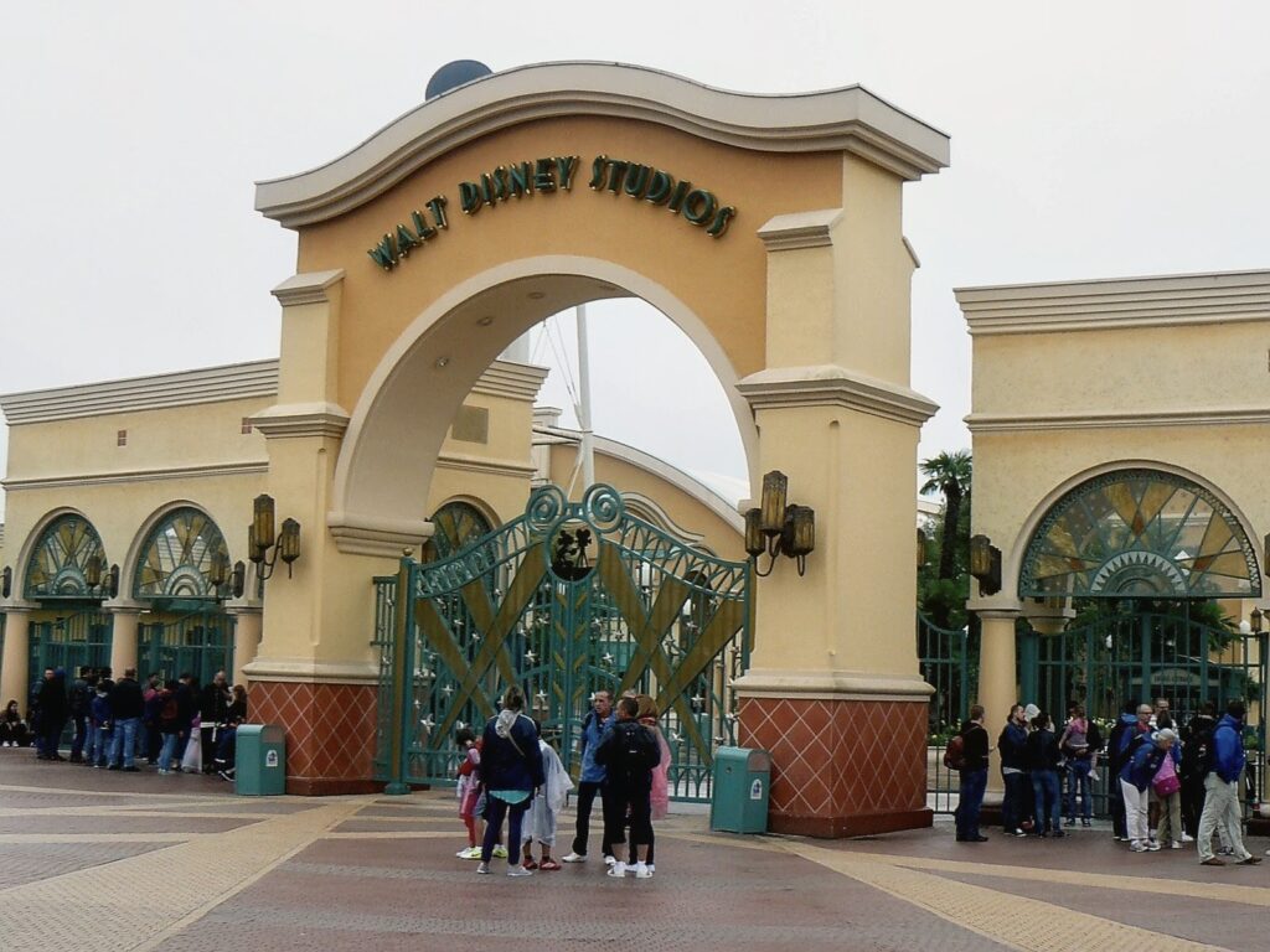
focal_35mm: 56
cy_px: 476
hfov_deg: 34.3
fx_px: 2055
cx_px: 635
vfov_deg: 26.1
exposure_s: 1/125
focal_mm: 6.2
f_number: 4
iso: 100
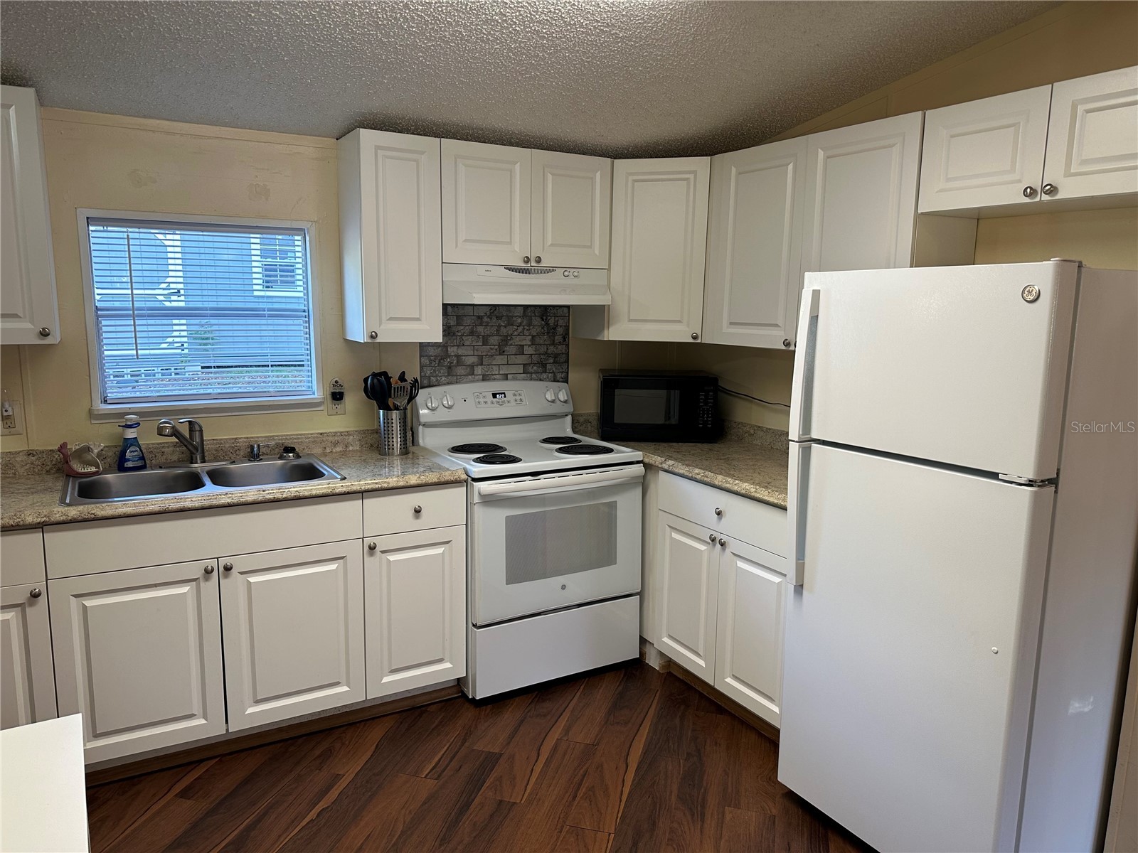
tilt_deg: -9.8
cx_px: 569
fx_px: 789
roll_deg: -1.2
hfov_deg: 71.6
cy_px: 426
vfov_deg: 56.8
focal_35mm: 24
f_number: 1.78
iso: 125
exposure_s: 1/120
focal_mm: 6.86
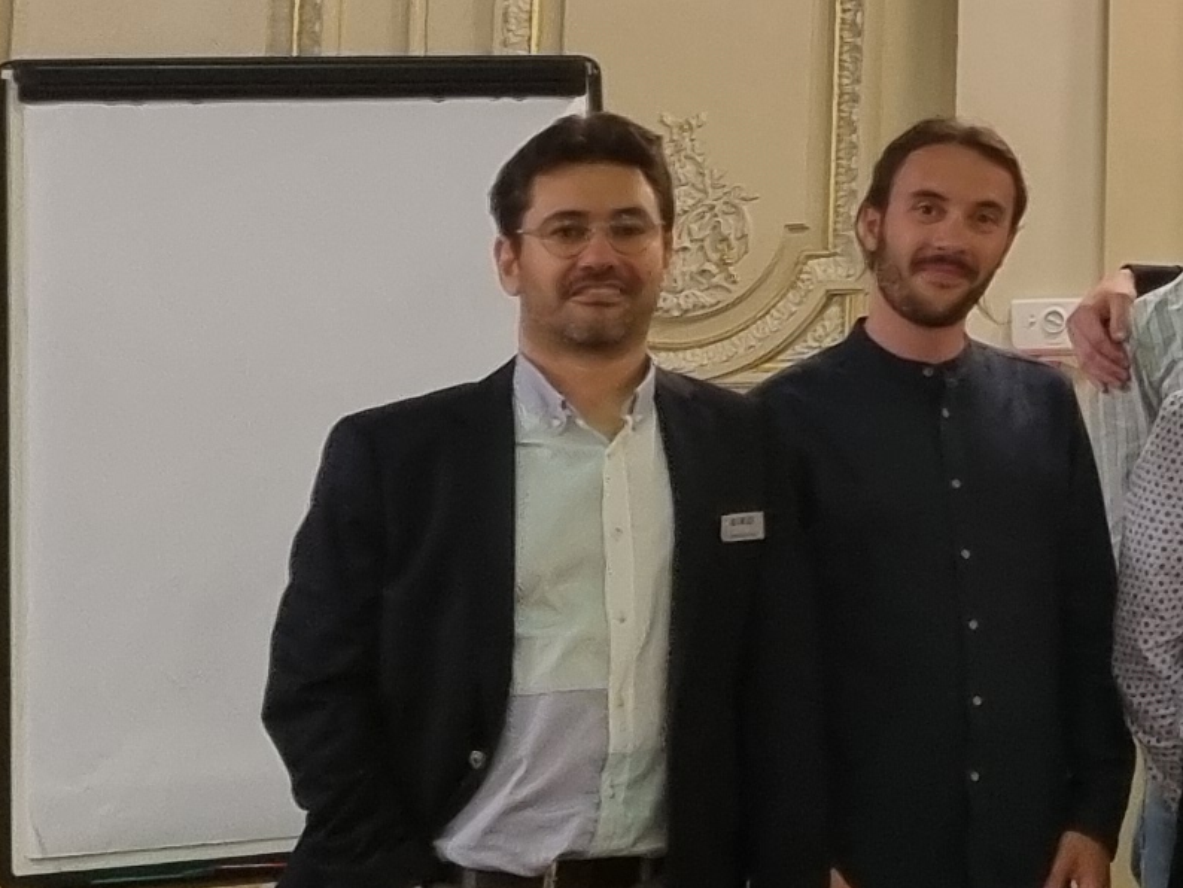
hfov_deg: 13.3
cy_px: -182
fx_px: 4512
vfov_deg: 11.0
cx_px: 2187
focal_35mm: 132
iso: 250
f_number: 1.8
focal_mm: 5.4
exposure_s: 1/50
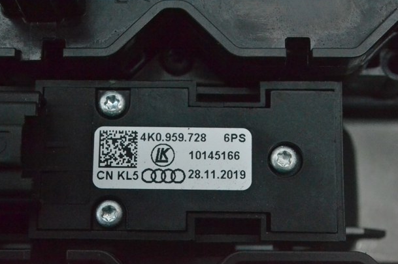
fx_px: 906
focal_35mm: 82
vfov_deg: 16.6
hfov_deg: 24.8
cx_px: 193
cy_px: 136
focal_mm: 52
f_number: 10
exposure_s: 1/125
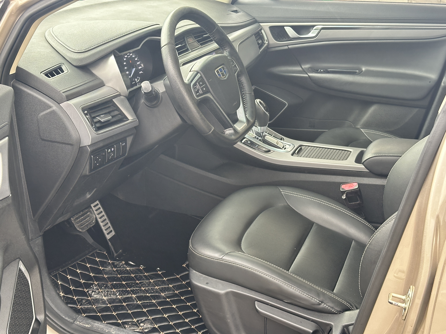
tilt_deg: -22.0
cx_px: 223
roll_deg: -1.9
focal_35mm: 48
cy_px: 167
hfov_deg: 39.7
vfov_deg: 30.3
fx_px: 618
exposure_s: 1/60
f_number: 1.78
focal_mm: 6.86
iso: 160
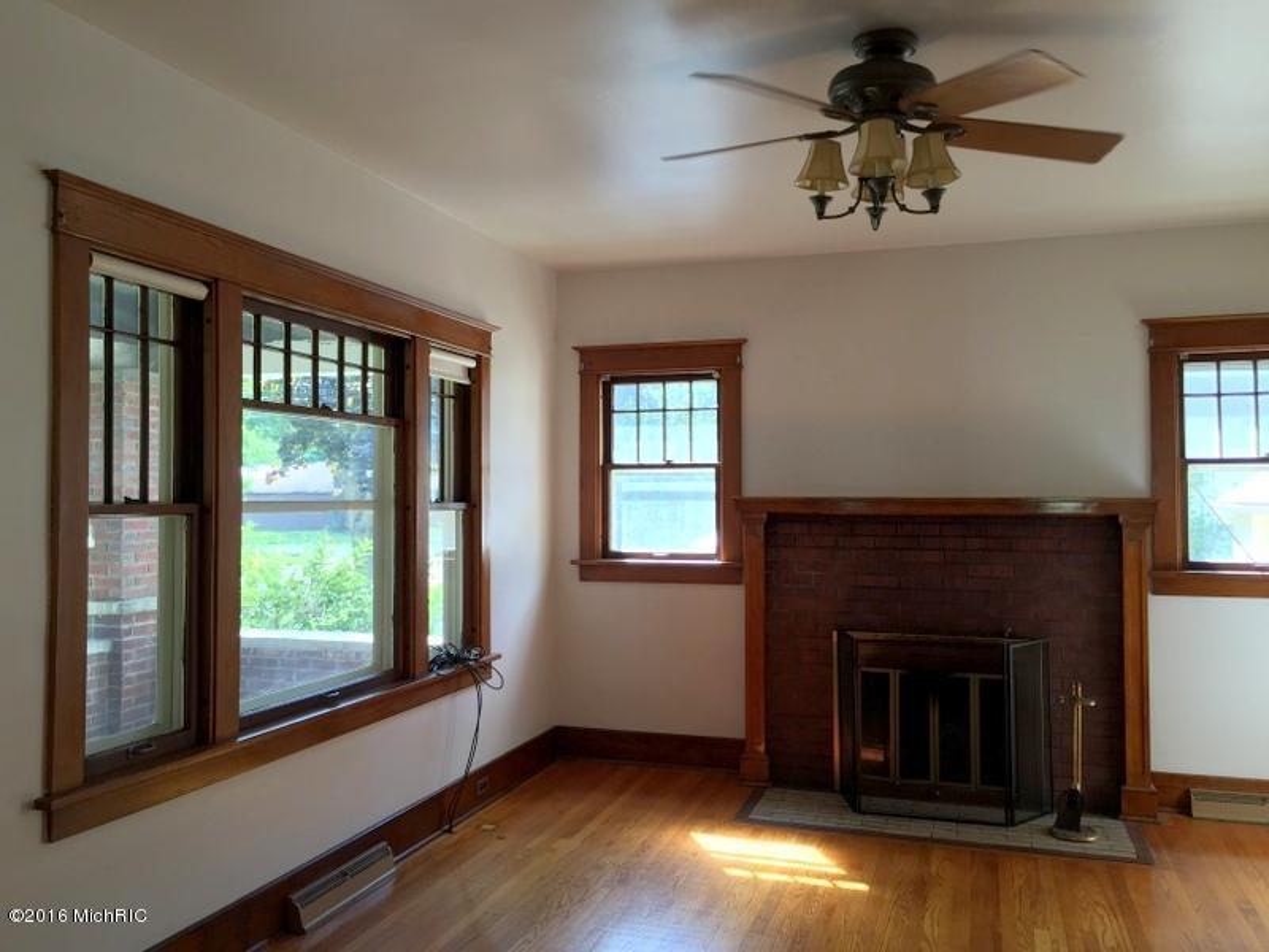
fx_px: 1063
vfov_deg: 48.2
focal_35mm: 29
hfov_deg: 61.7
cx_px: 634
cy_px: 476
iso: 32
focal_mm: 4.15
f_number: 2.2
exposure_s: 1/40
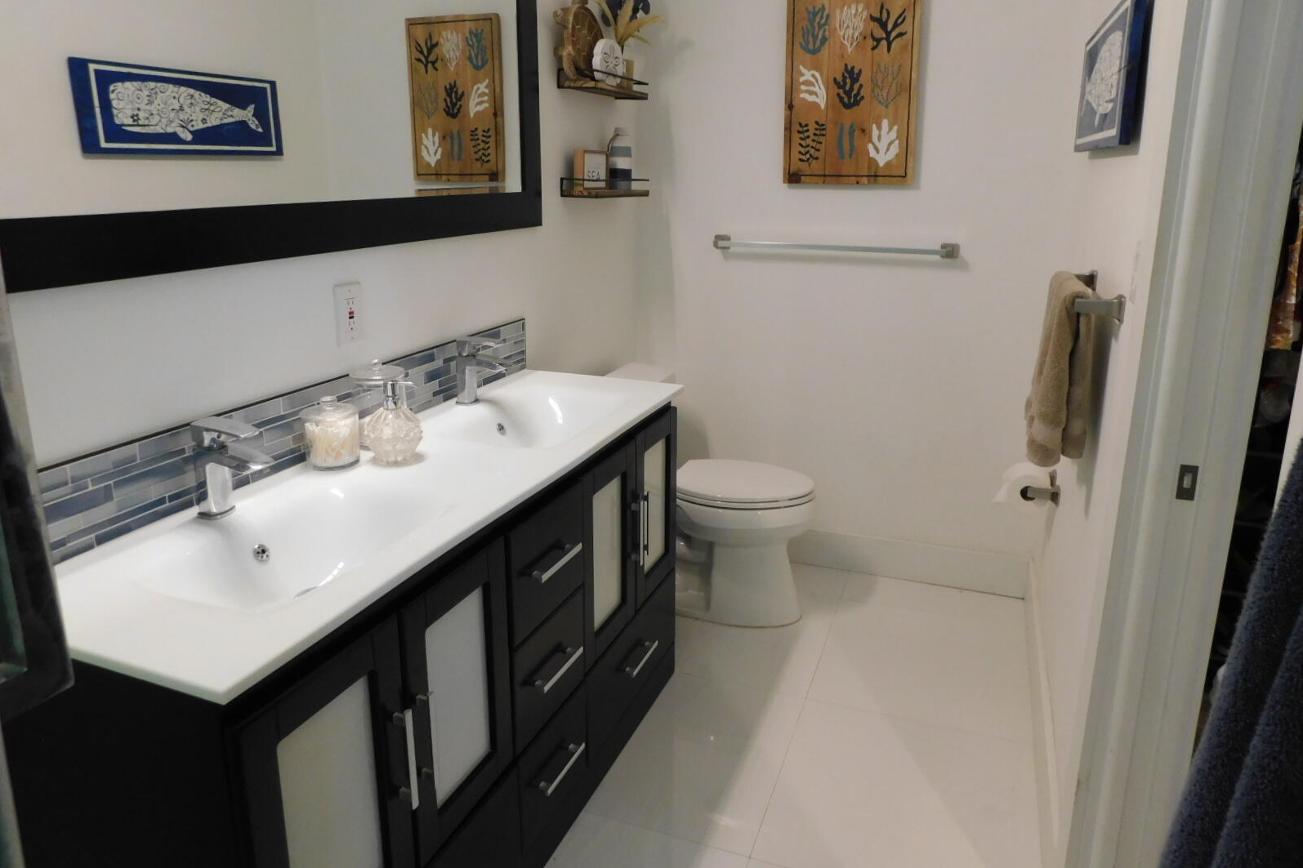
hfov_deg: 73.7
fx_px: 869
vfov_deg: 53.0
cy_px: 379
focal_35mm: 24
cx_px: 653
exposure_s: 1/30
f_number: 3
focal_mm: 4
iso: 280
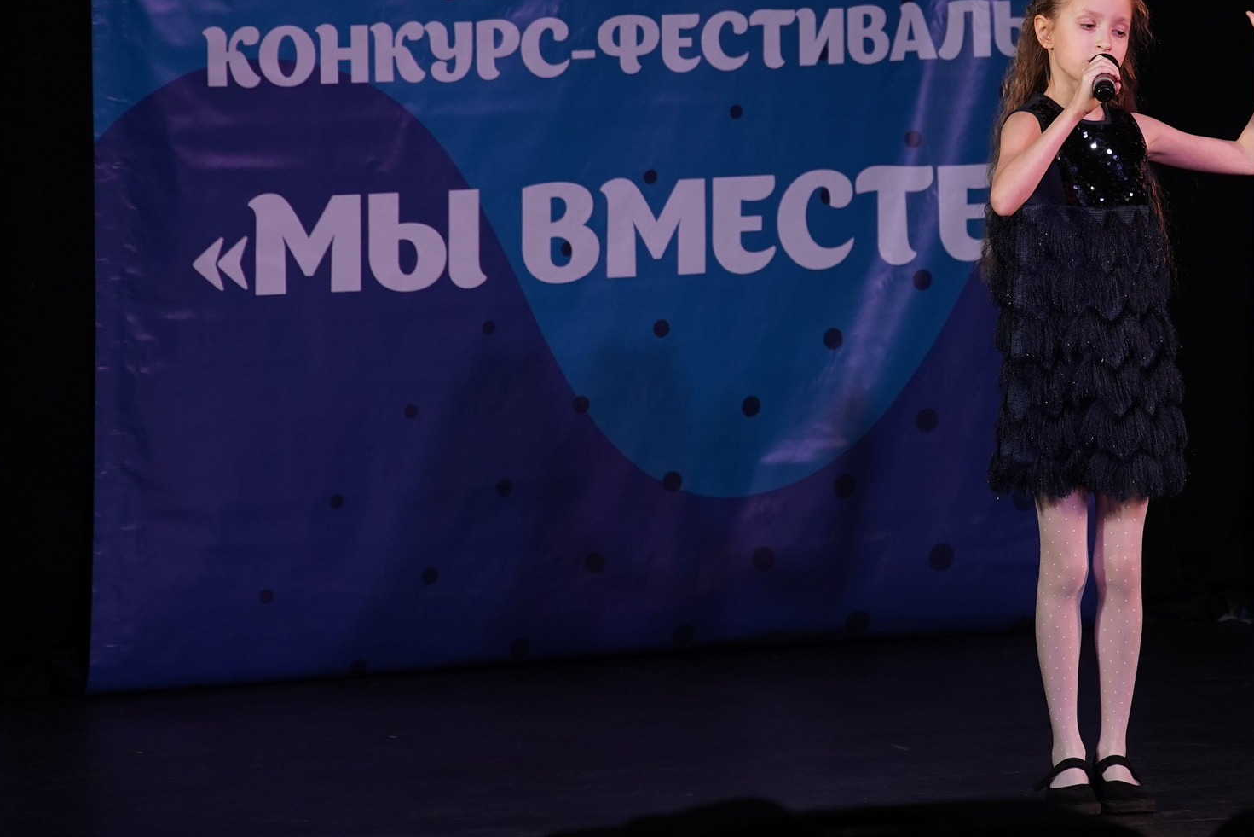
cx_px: 986
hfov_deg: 7.9
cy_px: 187
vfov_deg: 5.3
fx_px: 9092
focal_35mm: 261
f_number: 4
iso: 1600
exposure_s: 1/400
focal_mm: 150
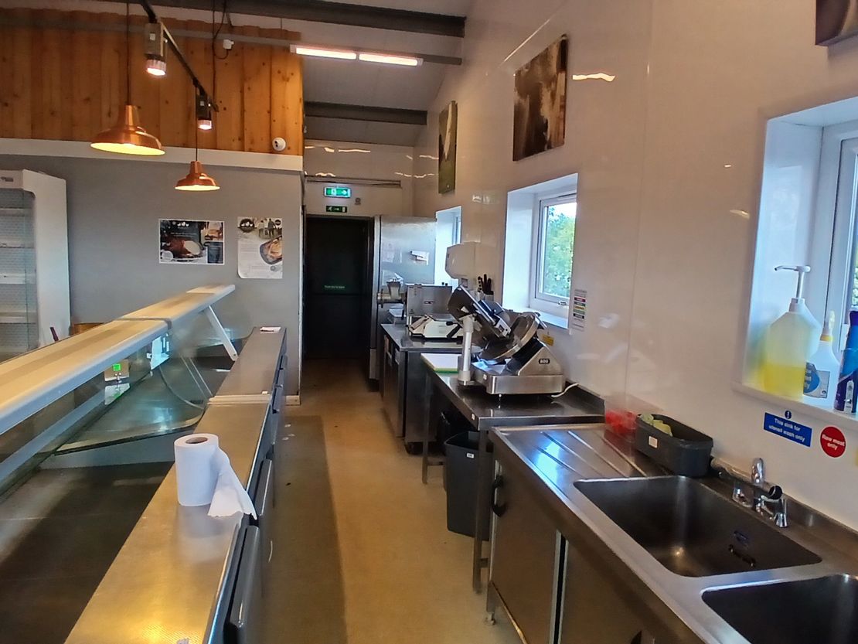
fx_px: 421
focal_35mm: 17
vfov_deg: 74.8
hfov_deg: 91.0
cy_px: 322
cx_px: 429
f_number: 2.2
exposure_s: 1/100
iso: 80
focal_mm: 1.4
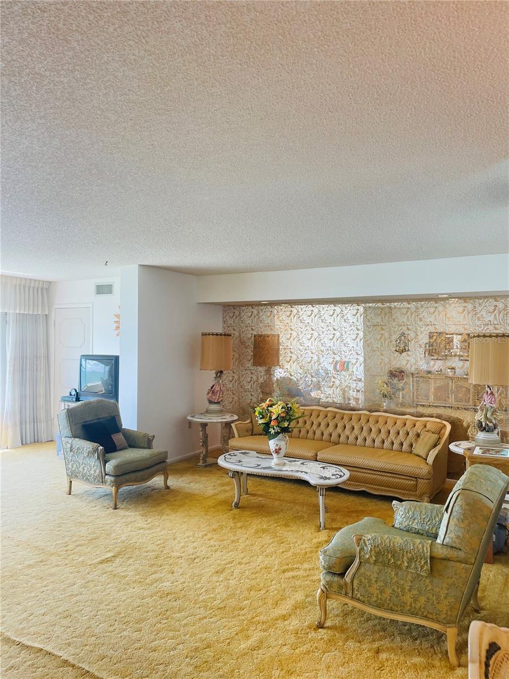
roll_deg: -0.2
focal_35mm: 26
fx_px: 510
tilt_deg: +0.8
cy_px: 340
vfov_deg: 67.3
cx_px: 254
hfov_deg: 53.1
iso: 80
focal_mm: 4.2
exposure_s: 1/120
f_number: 1.6
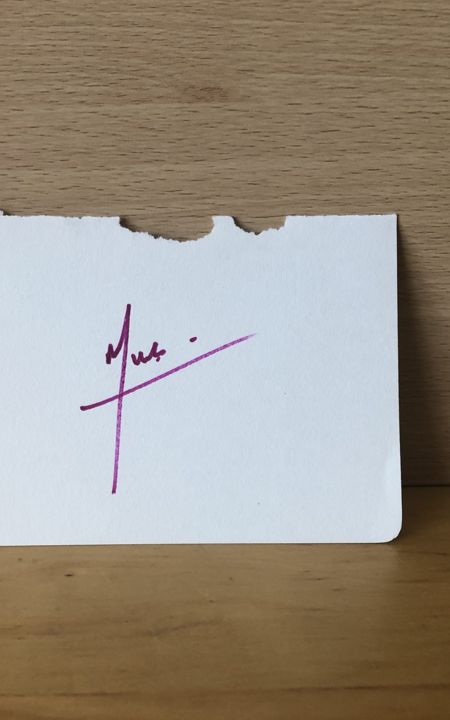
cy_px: 363
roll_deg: -0.3
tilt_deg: -20.7
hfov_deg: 31.7
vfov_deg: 49.3
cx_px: 153
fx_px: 785
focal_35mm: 40
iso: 40
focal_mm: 3.99
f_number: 1.8
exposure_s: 1/17
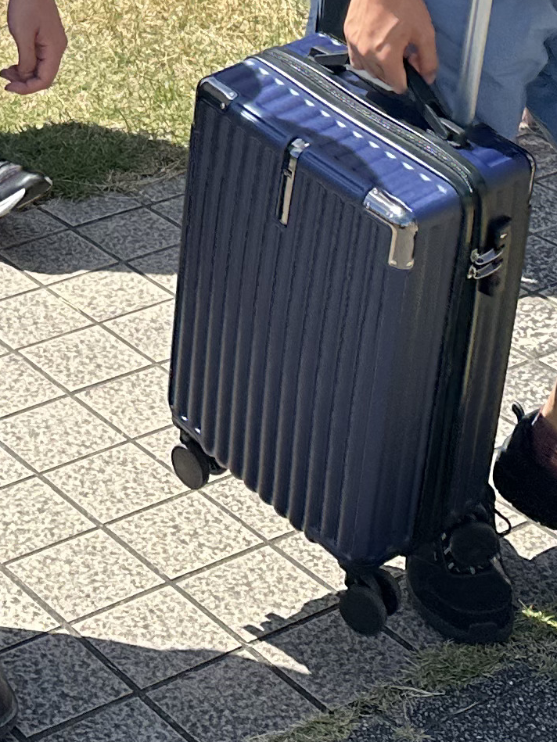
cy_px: -403
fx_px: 2188
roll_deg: +2.7
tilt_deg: -7.5
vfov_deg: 17.2
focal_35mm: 102
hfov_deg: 14.3
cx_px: 40
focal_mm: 6.86
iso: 80
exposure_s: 1/1880
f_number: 1.78
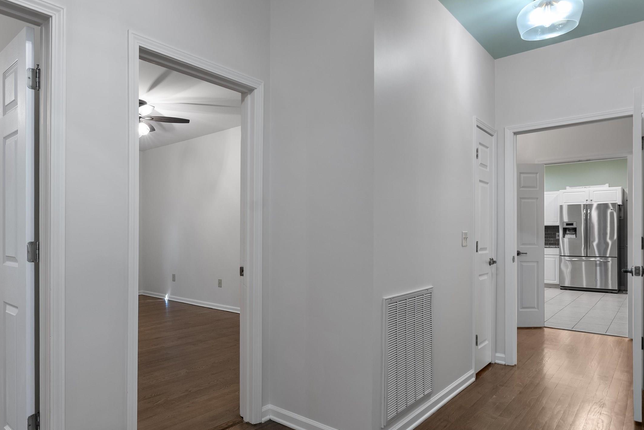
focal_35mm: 23
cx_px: 232
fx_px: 412
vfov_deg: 55.1
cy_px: 231
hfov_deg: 74.4
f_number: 8
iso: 250
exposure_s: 1/1.67
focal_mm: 16
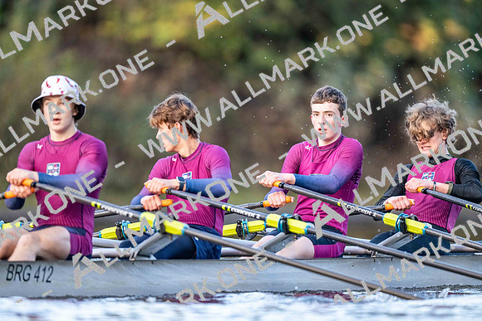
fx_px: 8035
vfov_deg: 2.3
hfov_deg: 3.4
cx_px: 241
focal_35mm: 600
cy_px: 160
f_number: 4
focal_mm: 600
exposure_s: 1/2500
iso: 4500
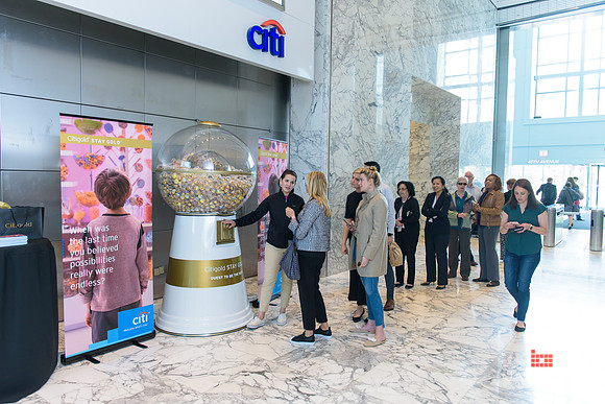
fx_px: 454
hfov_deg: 67.4
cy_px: 202
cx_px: 302
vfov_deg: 48.0
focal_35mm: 27
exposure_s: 1/125
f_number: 3.2
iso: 1000
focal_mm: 27
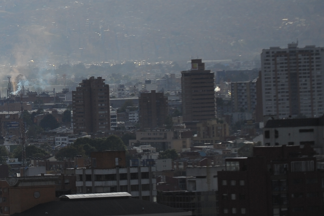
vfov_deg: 2.5
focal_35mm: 554
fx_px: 4983
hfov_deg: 3.7
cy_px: 20
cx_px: -39
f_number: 2.8
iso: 250
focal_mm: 200
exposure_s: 1/8000
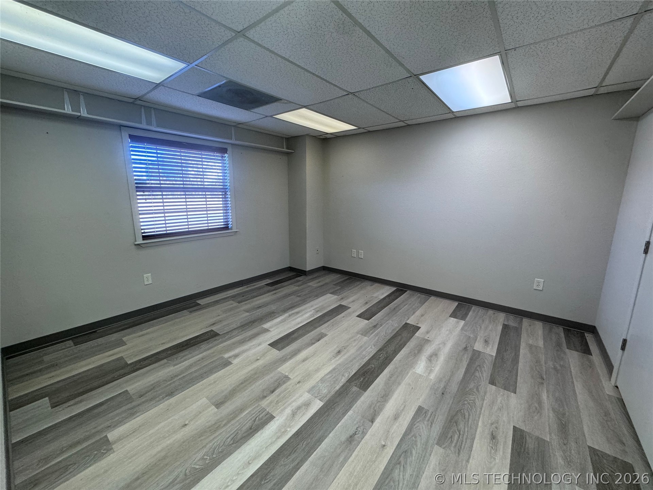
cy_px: 245
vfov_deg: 85.7
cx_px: 326
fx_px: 264
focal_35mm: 14
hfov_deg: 102.1
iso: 200
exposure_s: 1/120
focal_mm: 2.22
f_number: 2.2
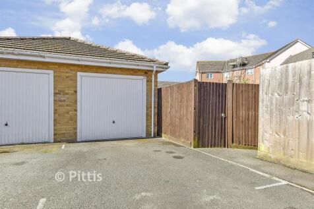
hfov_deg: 81.2
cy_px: 104
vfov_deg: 59.5
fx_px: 183
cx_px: 157
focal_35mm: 21
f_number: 8
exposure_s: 1/250
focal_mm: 14
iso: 160
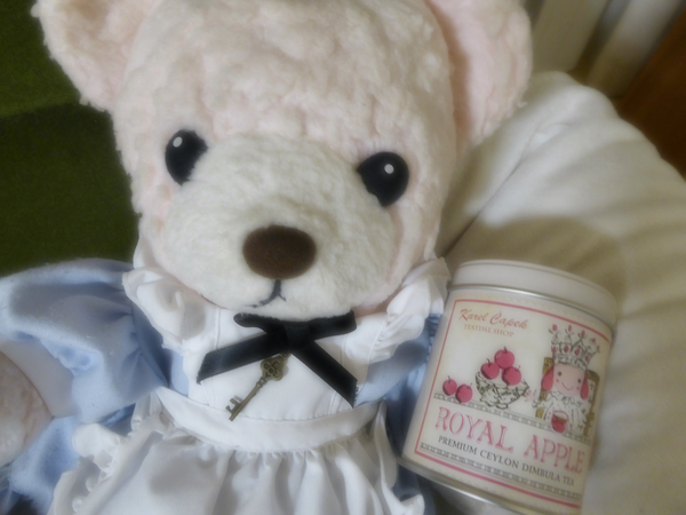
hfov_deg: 71.6
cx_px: 343
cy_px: 258
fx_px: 476
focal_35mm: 24
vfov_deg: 56.8
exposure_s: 1/4
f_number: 3.3
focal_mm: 4.3
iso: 400
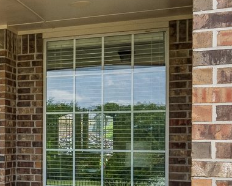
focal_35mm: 81
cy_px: 145
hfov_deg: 18.2
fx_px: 556
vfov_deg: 18.8
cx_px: -194
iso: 200
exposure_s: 1/250
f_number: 8
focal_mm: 16
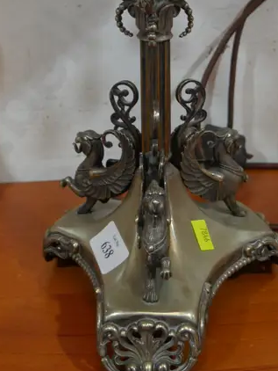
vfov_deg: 25.7
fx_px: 727
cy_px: -67
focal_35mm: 68
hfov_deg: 21.6
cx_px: 150
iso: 320
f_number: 3.5
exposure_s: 1/60
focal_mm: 14
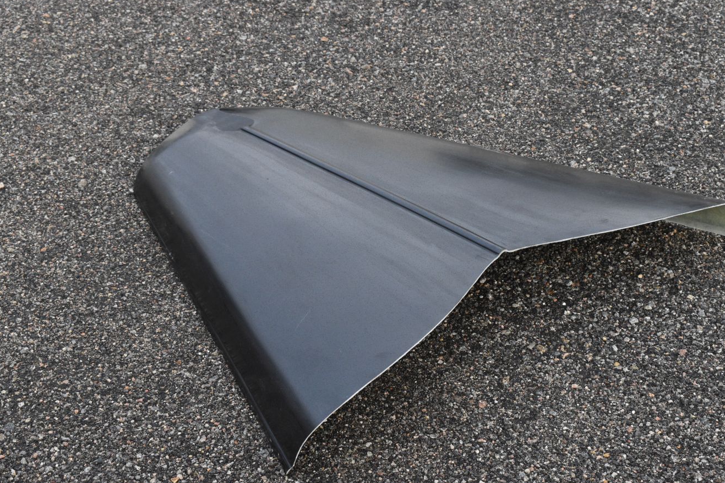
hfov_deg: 31.9
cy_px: 253
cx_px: 410
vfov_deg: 21.6
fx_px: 1269
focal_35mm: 63
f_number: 9
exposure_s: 1/320
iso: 1250
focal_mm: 36
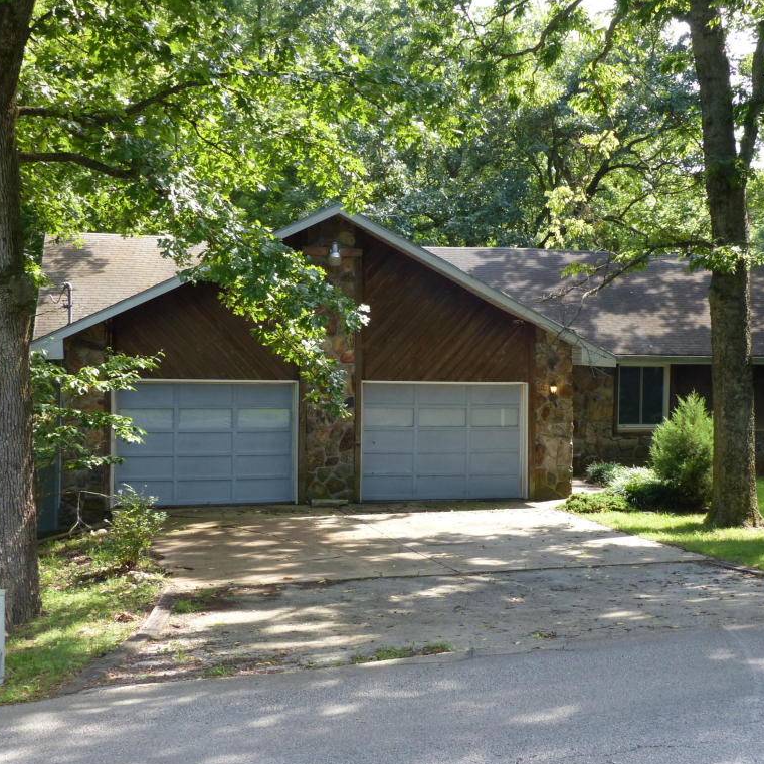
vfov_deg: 34.0
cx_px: 485
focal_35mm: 50
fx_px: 1249
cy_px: 384
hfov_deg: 33.8
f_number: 4
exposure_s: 1/250
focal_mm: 7.6
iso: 200
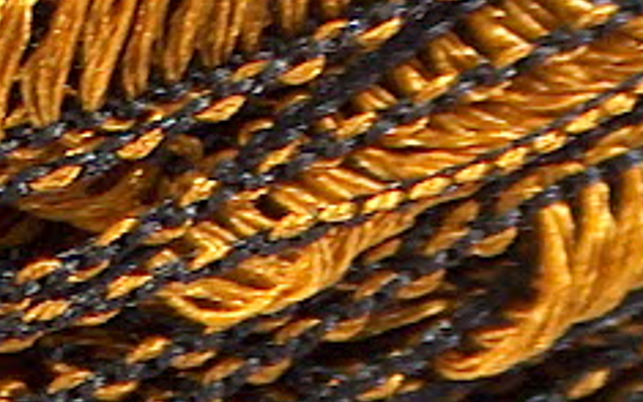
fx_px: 10149
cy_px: 112
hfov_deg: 3.6
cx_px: -659
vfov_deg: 2.3
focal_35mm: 579
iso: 100
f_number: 2.9
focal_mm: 20.29
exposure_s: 1.4
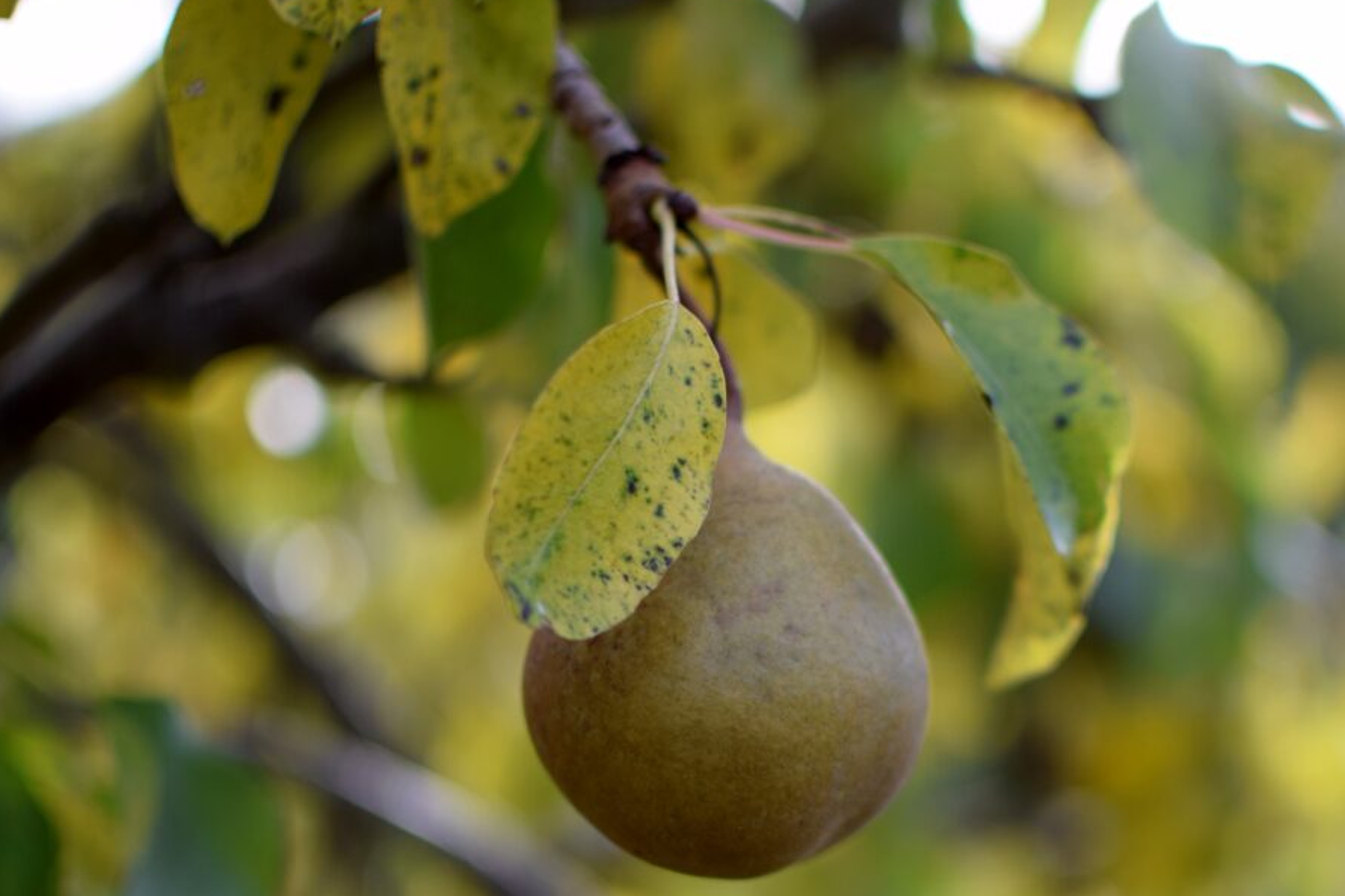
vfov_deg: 16.0
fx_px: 3168
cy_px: 682
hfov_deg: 23.9
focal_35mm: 85
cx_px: 863
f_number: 1.8
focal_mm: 35
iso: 100
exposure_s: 1/800
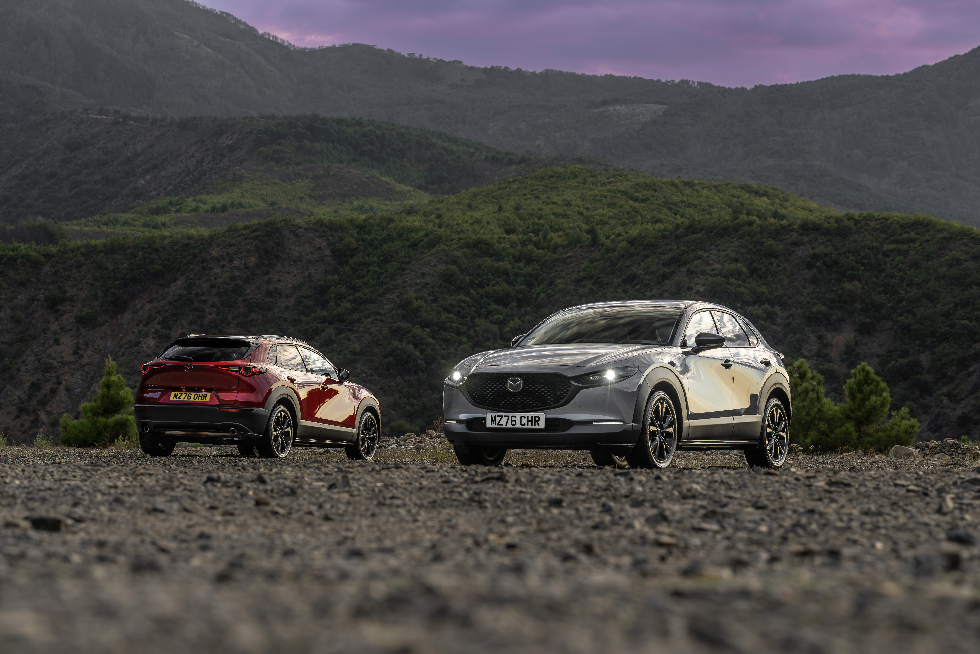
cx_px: 490
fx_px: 2150
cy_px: 327
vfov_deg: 17.3
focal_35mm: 79
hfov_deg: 25.7
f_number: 6.3
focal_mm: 79
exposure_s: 1/80
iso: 50
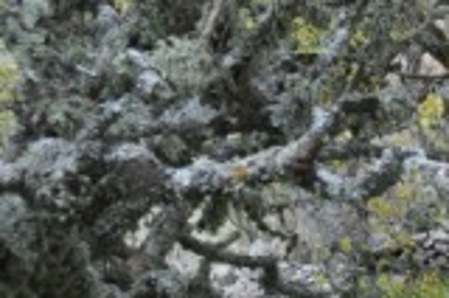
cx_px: 960
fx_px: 1743
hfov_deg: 12.5
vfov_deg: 9.6
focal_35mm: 140
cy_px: 399
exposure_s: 1/125
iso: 200
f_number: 5.6
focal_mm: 18
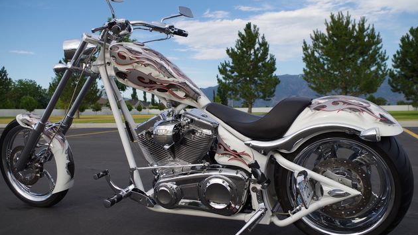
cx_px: 207
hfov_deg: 59.5
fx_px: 366
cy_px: 115
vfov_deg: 35.6
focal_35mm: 33
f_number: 5.6
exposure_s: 1/250
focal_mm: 21.25
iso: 100
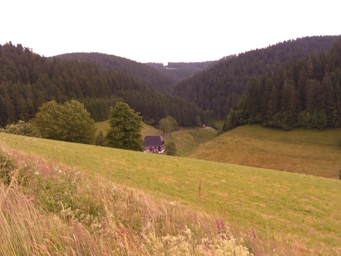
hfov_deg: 49.0
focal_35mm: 38
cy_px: 128
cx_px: 170
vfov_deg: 37.7
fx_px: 374
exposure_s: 1/40
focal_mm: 7.9
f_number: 8
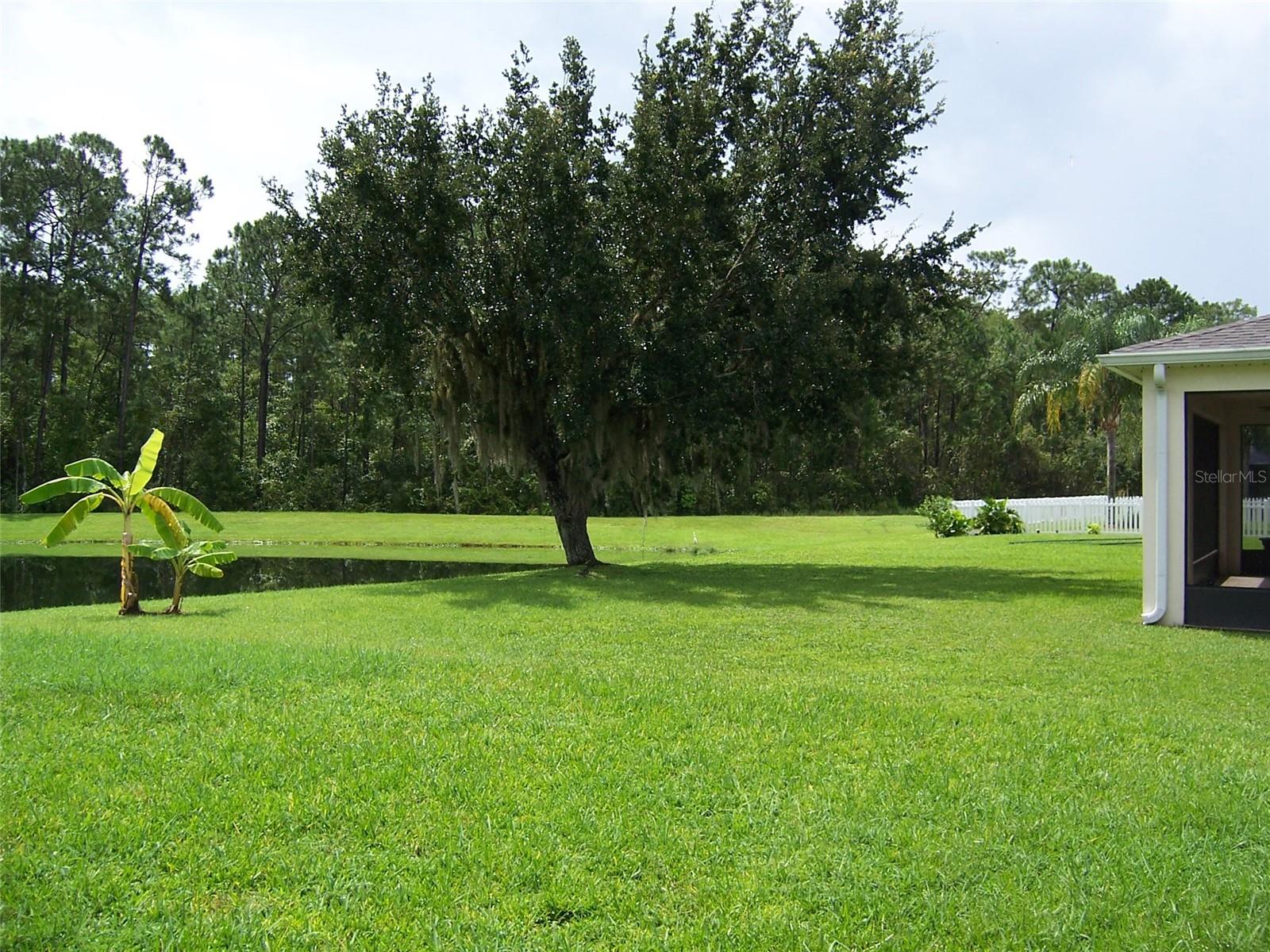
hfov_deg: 55.4
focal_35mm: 33
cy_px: 476
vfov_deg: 42.9
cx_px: 635
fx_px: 1211
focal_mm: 5.5
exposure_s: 1/750
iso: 80
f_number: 3.4
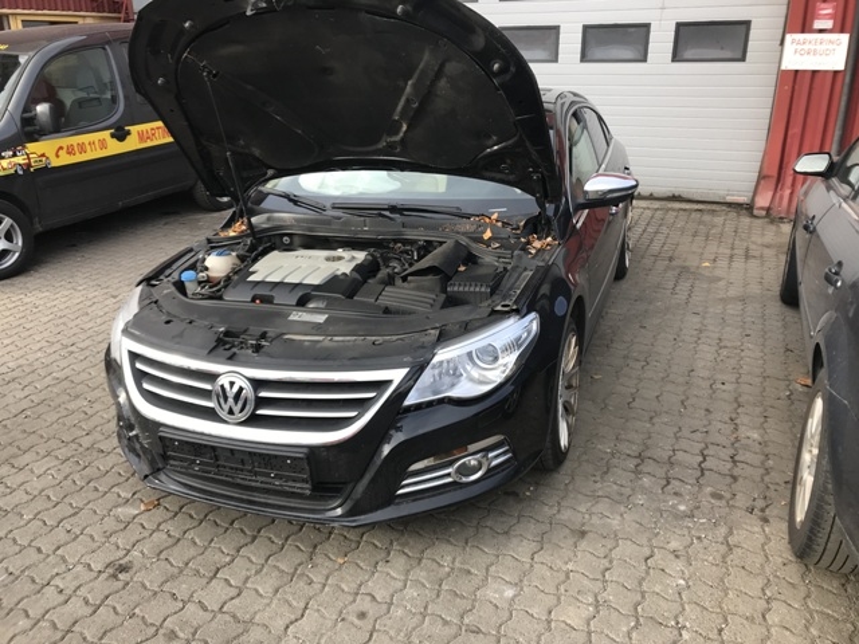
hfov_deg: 63.4
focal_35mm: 28
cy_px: 322
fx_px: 695
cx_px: 430
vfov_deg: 49.7
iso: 20
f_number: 1.8
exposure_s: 1/383
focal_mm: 3.99
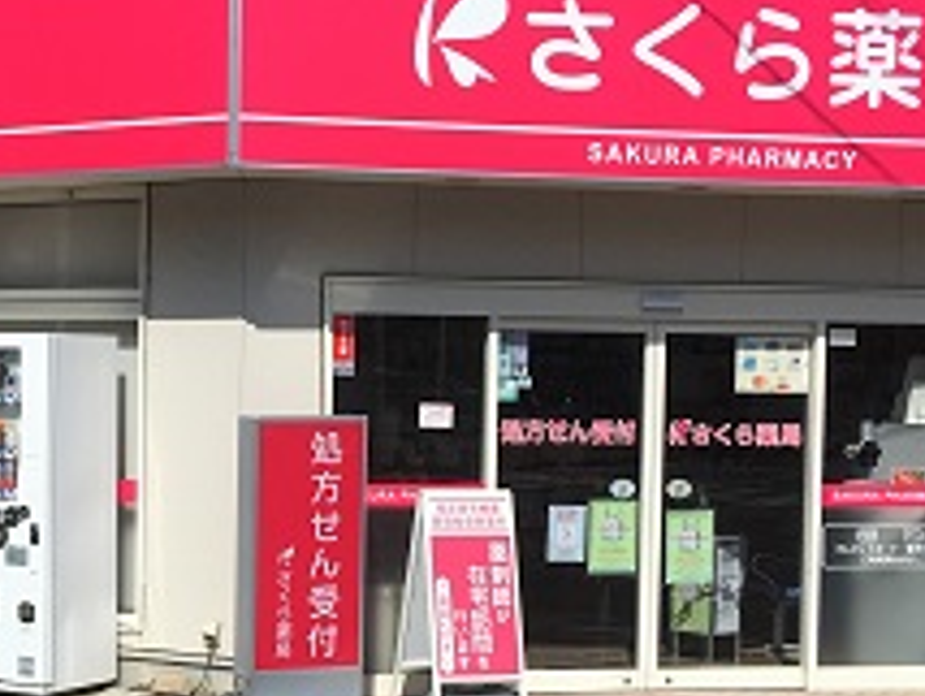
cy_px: 324
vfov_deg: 22.6
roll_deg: -0.9
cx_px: 307
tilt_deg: -2.6
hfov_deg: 29.6
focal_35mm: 65
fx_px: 1739
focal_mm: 4.15
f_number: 2.2
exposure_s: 1/3497
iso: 25
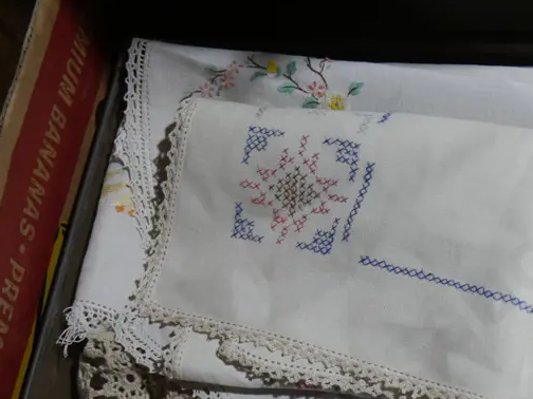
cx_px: 497
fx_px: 939
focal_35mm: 61
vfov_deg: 23.8
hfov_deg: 30.1
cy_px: 291
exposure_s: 1/80
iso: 200
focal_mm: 15
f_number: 3.6
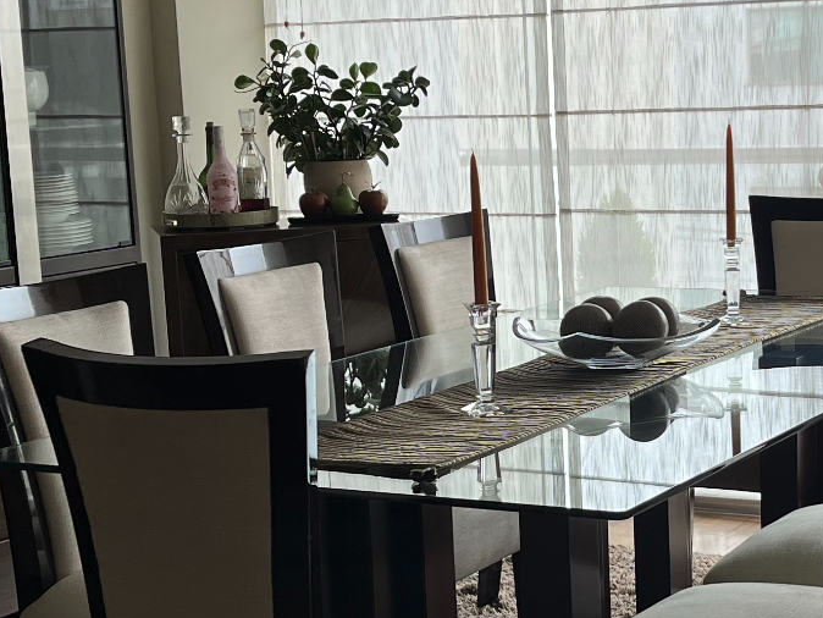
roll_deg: +2.4
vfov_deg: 18.7
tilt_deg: -10.7
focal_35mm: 79
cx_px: 654
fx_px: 1879
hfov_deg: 24.3
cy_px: 349
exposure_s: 1/416
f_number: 1.6
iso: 50
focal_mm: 5.1
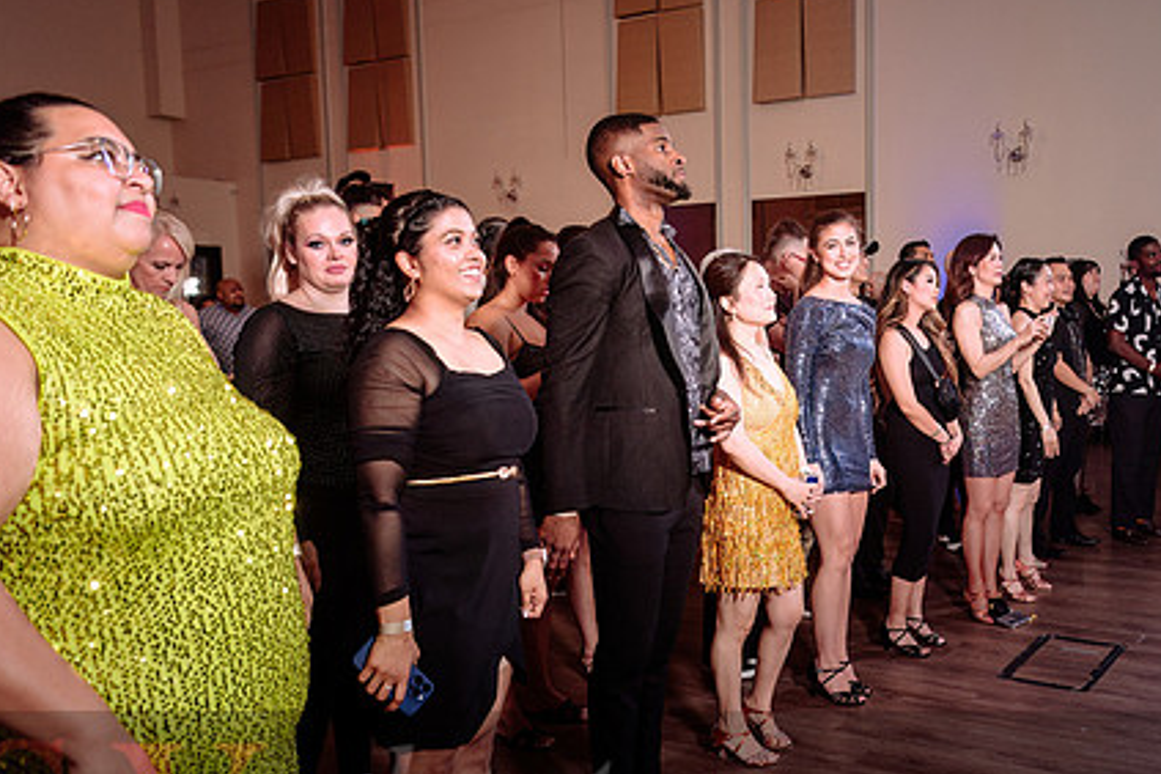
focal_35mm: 34
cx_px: 775
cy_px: 423
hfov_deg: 54.6
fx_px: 1096
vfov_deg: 38.8
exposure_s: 1/160
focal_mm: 24
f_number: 2.8
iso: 500
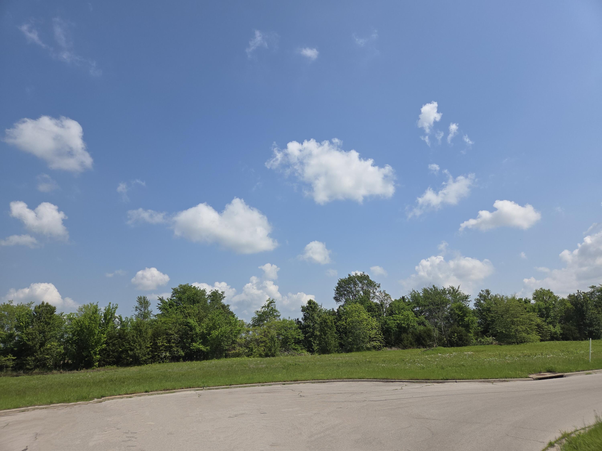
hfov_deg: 73.9
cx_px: 301
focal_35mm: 23
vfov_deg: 58.9
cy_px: 226
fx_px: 400
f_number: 1.8
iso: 25
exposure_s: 1/2593
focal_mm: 5.4
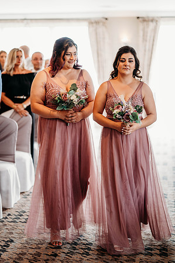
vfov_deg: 23.9
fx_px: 621
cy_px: 132
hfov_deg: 16.0
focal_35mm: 85
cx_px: 88
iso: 450
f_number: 2
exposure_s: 1/200
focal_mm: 85
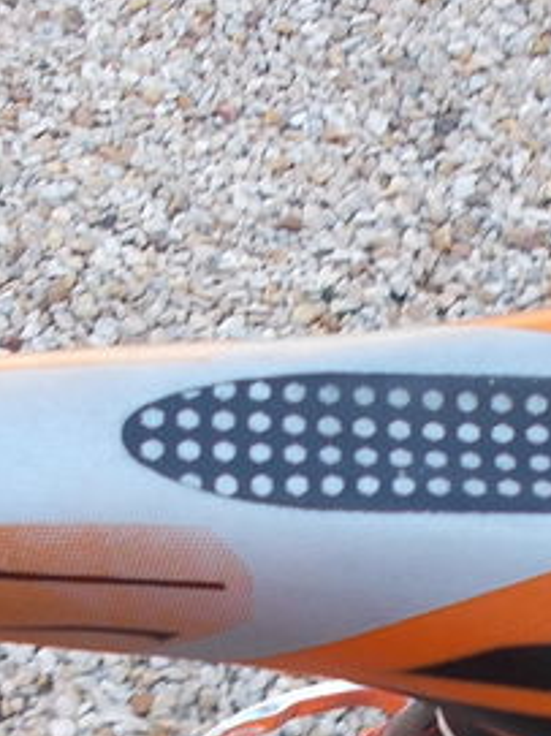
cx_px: 396
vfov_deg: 20.3
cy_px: 551
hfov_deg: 15.3
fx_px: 2039
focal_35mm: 96
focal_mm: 4.6
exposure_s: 1/125
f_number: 3.2
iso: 80
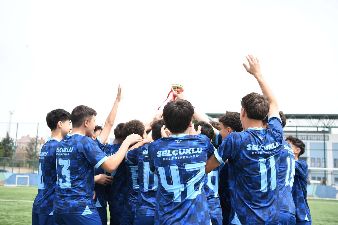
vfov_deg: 31.9
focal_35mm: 42
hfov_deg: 46.4
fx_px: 394
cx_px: 169
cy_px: 112
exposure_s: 1/1500
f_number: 2.8
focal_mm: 35
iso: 200
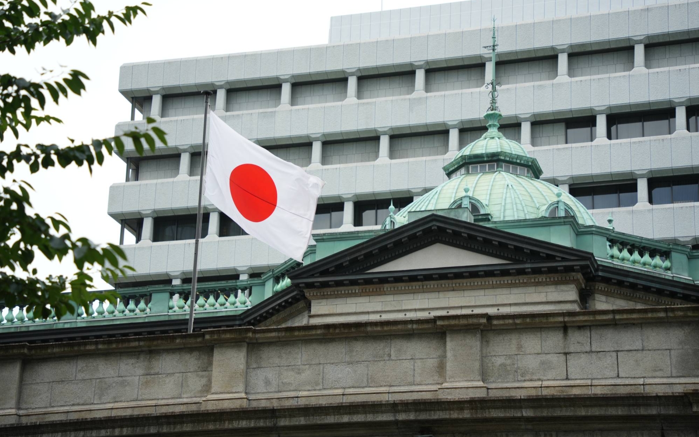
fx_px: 1733
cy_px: 215
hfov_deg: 22.8
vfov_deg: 14.4
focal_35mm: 91
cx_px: 350
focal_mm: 89
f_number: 4.5
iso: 400
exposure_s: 1/1250
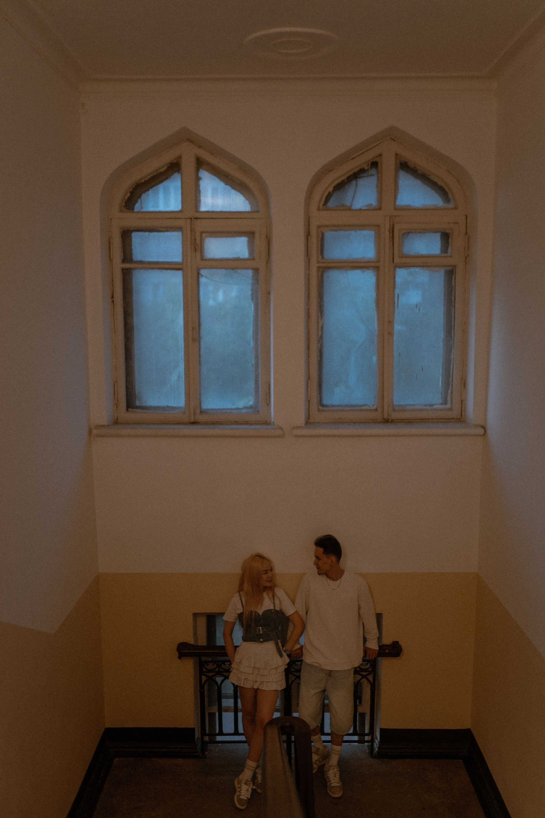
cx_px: 272
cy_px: 409
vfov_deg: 54.4
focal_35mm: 35
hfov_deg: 37.9
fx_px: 795
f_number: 1.4
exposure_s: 1/125
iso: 500
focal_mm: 35
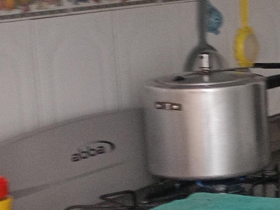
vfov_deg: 10.8
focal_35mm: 137
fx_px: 1108
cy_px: 92
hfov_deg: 11.8
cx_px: 667
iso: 1500
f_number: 1.79
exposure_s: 1/100
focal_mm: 4.7
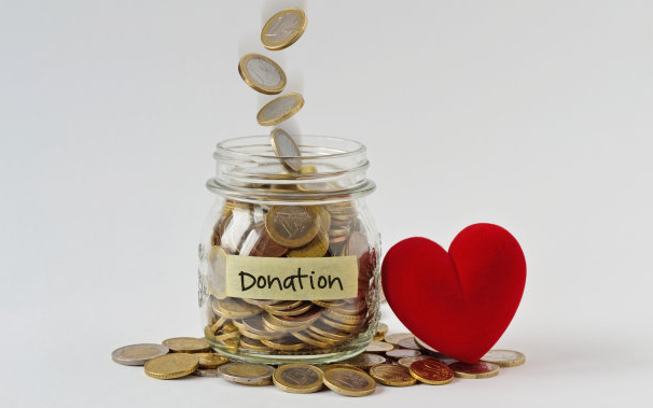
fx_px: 2474
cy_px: 202
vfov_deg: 9.4
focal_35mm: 139
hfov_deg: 15.0
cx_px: 326
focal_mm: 90
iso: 100
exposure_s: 1/3
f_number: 11
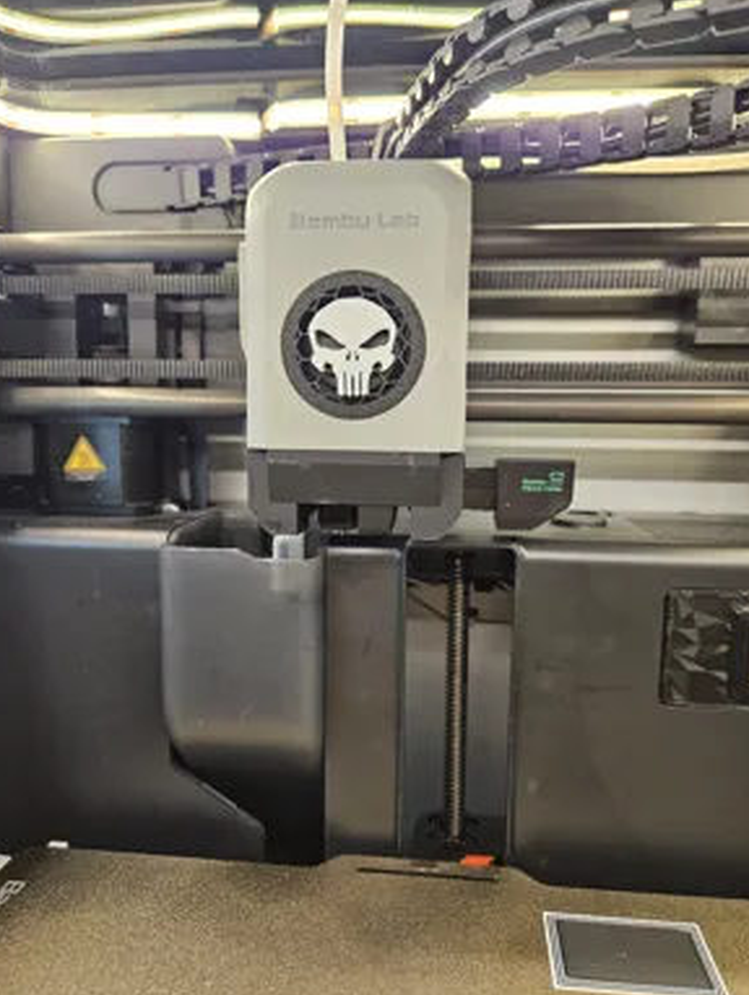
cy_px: 486
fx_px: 691
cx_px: 377
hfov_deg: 56.9
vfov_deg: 71.5
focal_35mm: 24
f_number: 1.8
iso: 250
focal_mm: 5.4
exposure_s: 1/100
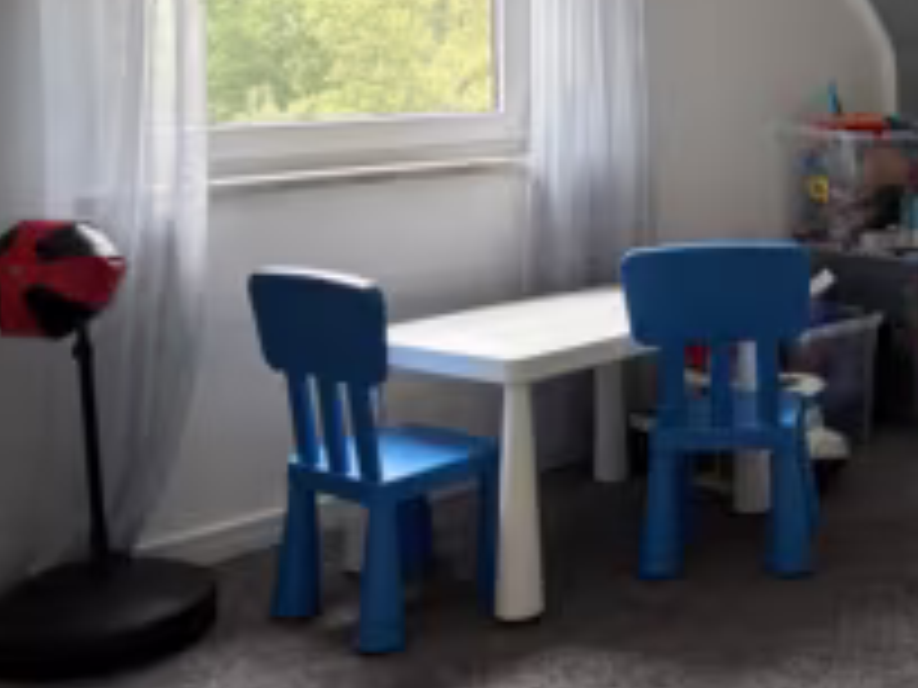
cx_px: 864
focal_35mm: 51
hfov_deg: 34.9
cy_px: 31
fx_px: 1352
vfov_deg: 27.2
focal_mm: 5.96
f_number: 1.6
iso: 125
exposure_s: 1/121
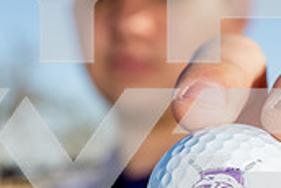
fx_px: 922
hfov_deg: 17.3
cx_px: 140
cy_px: 176
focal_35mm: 118
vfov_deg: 11.5
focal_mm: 35
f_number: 5.6
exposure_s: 1/250
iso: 100
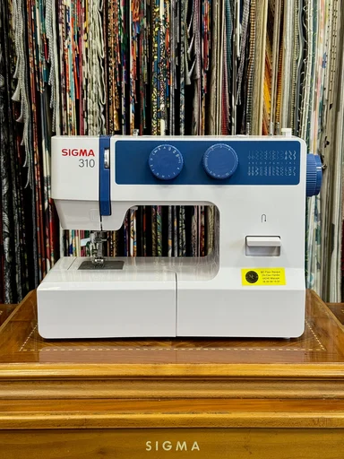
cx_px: 172
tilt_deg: -9.6
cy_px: 230
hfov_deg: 30.3
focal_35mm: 48
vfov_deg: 39.7
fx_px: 636
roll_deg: -0.4
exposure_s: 1/50
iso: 100
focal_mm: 6.76
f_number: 1.78
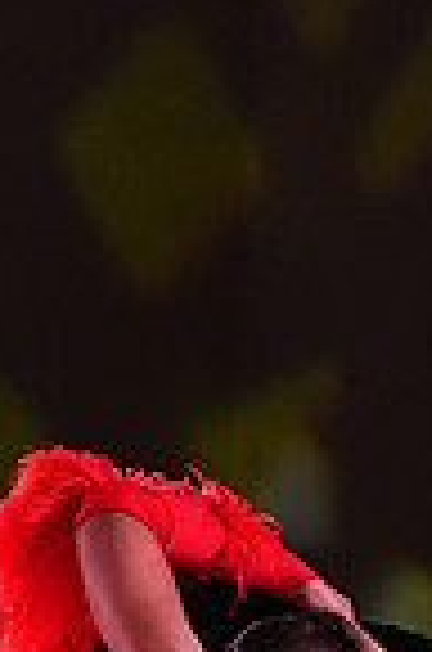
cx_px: 470
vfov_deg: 5.5
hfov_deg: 3.7
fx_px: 6746
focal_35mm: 373
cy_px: 1061
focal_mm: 93
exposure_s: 1/250
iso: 4000
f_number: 4
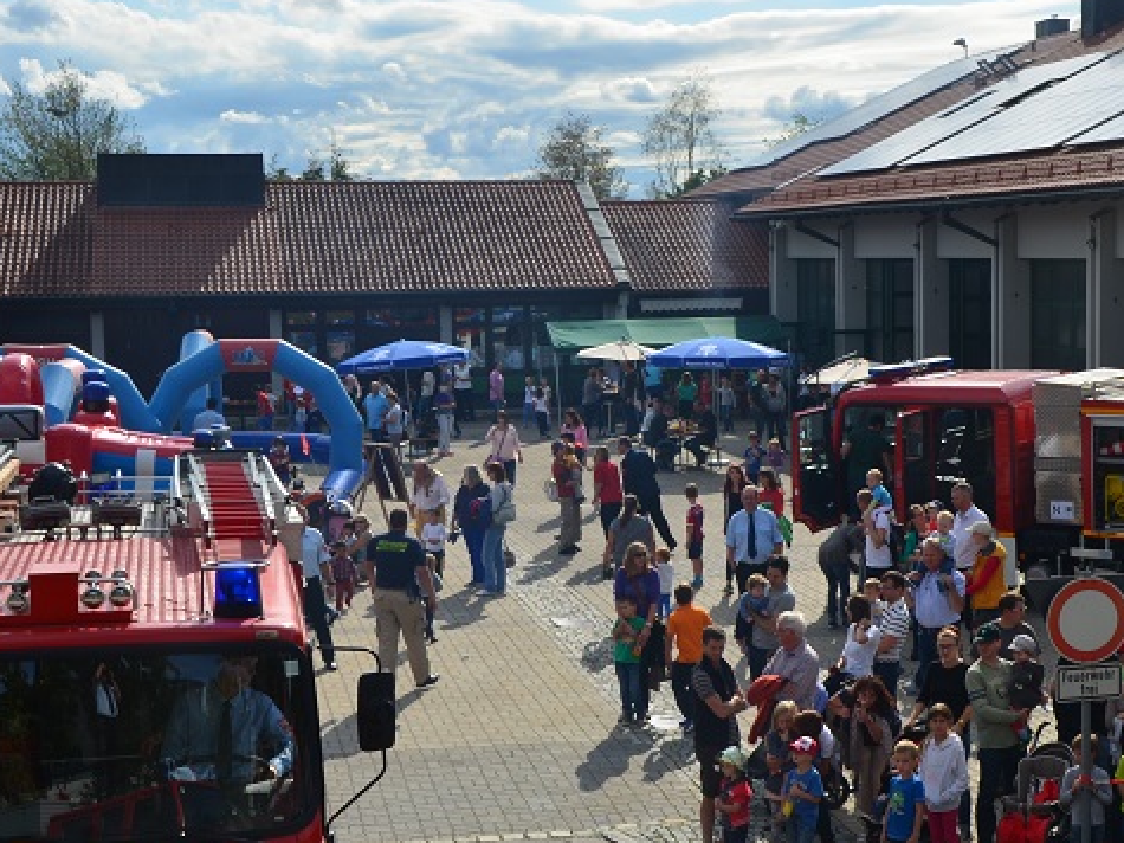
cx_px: 731
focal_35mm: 63
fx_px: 2045
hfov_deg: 30.5
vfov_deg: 23.3
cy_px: 444
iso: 100
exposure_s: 1/200
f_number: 13
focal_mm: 26
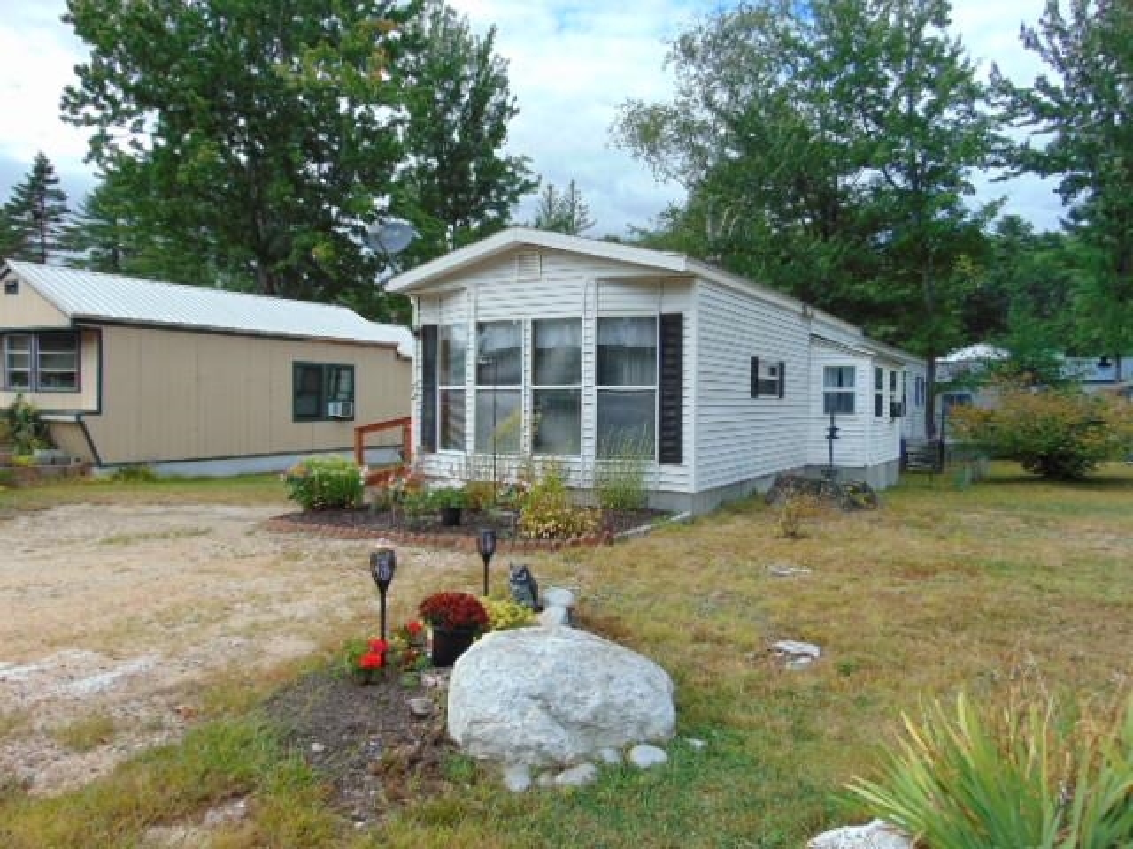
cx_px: 566
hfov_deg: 69.4
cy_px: 424
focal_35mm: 25
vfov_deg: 54.9
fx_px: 818
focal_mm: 4.5
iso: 80
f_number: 3
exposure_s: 1/640
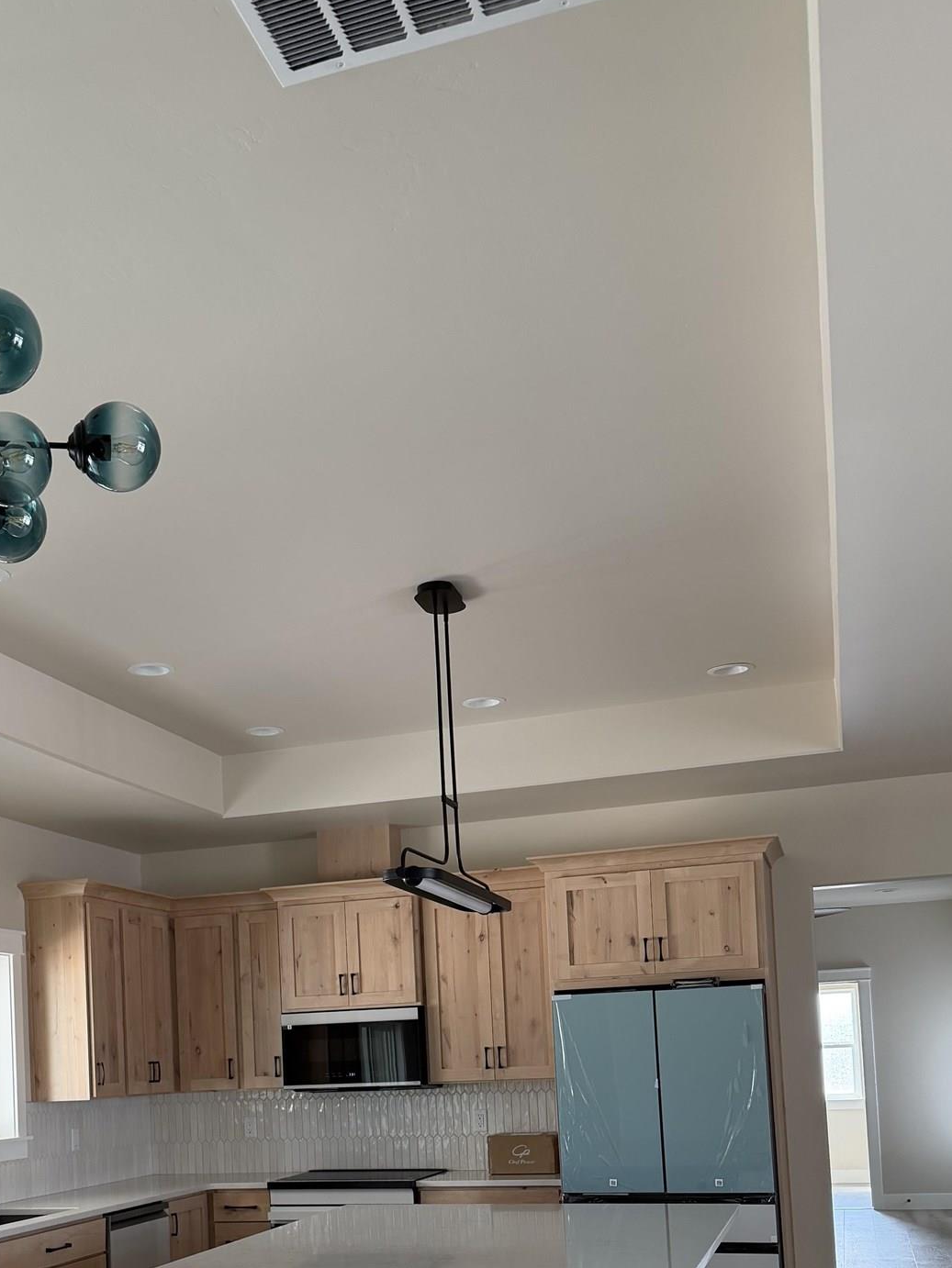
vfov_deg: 44.6
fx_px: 1466
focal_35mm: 40
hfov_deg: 35.5
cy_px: 1005
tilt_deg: +3.2
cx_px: 302
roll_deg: +3.6
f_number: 1.78
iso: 200
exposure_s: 1/194
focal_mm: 6.76
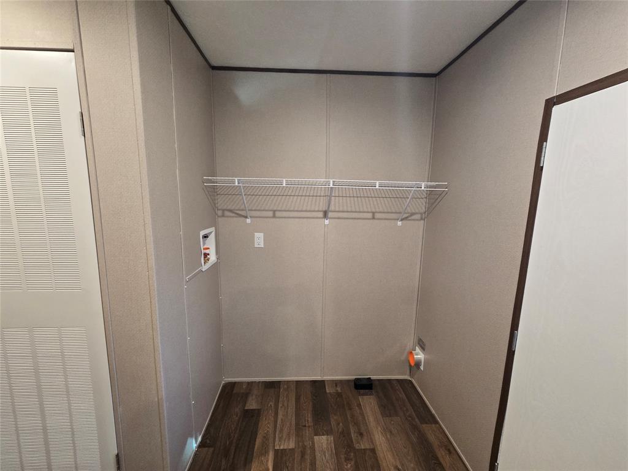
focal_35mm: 13
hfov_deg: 106.2
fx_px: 236
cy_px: 236
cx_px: 314
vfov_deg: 89.9
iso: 250
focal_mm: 2.2
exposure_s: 1/60
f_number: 2.2
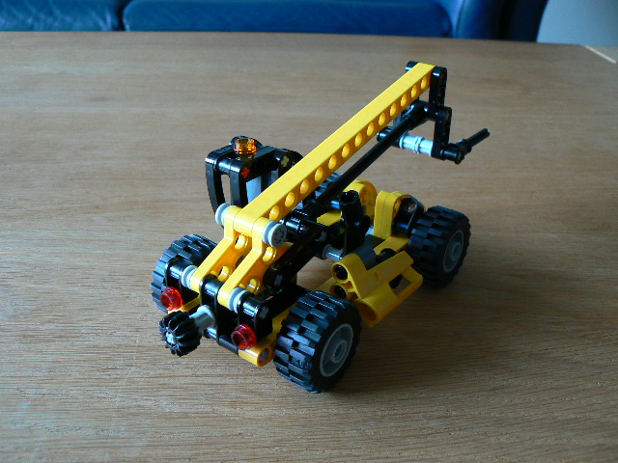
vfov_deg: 39.7
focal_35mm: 36
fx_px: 643
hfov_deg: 51.4
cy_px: 232
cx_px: 309
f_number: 2.8
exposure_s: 1/1.3
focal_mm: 6
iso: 80
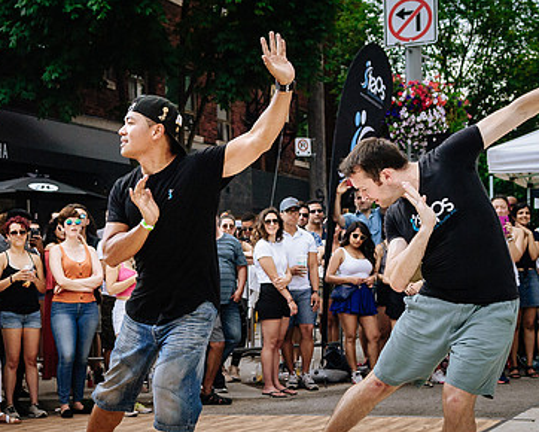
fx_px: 1085
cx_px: 160
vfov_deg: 22.3
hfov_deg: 27.6
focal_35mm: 68
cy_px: 327
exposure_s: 1/1600
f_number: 4
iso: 100
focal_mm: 26
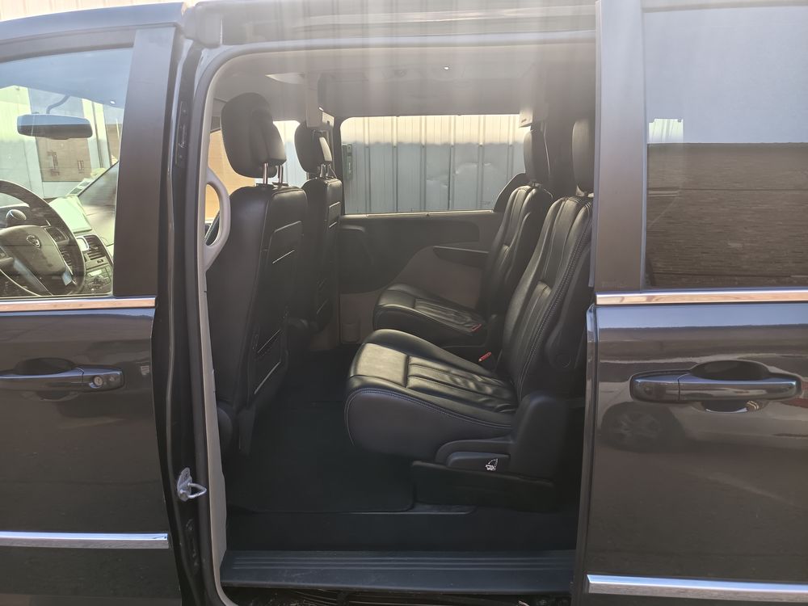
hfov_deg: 71.6
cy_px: 303
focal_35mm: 24
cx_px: 404
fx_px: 560
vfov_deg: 56.8
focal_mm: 5.24
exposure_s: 1/100
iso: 160
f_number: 1.7
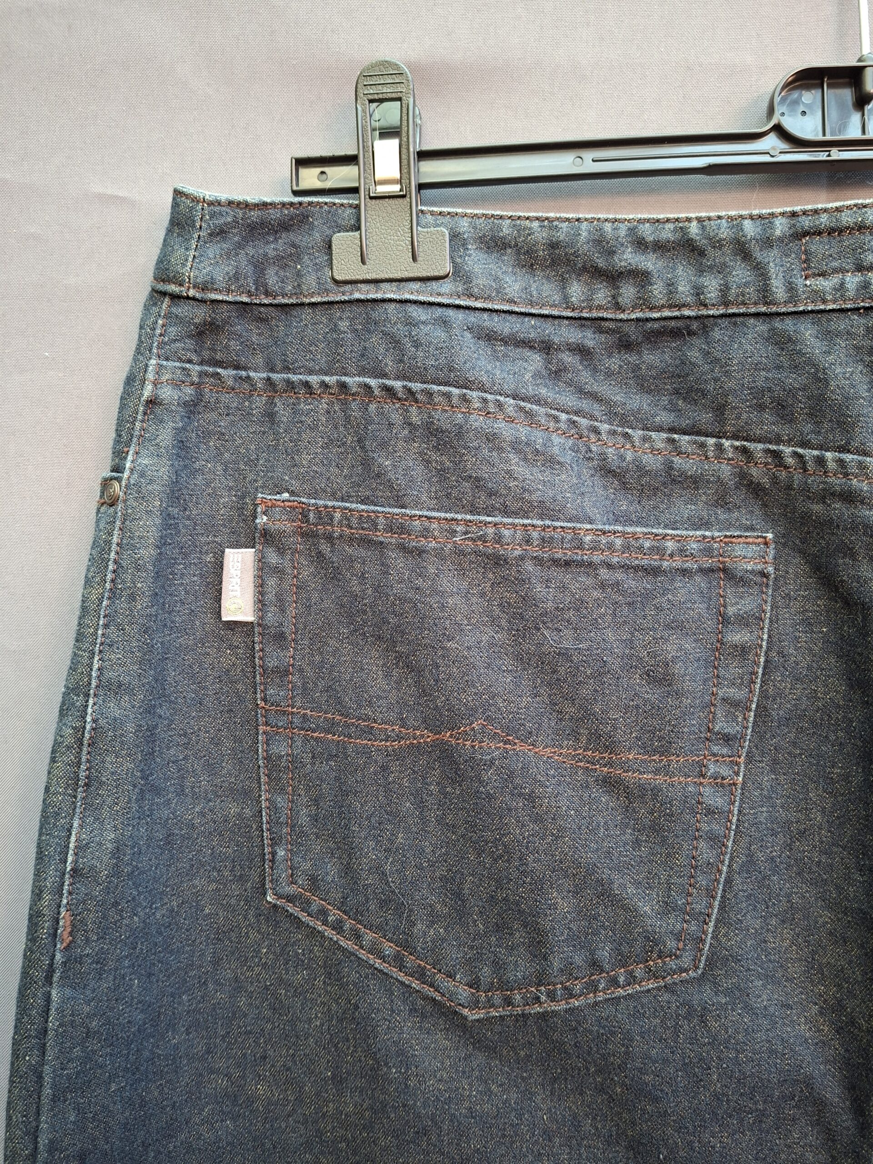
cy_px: 582
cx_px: 436
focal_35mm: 23
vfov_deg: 73.9
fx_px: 773
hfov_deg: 58.9
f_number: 1.8
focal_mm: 5.54
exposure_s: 1/50
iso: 320
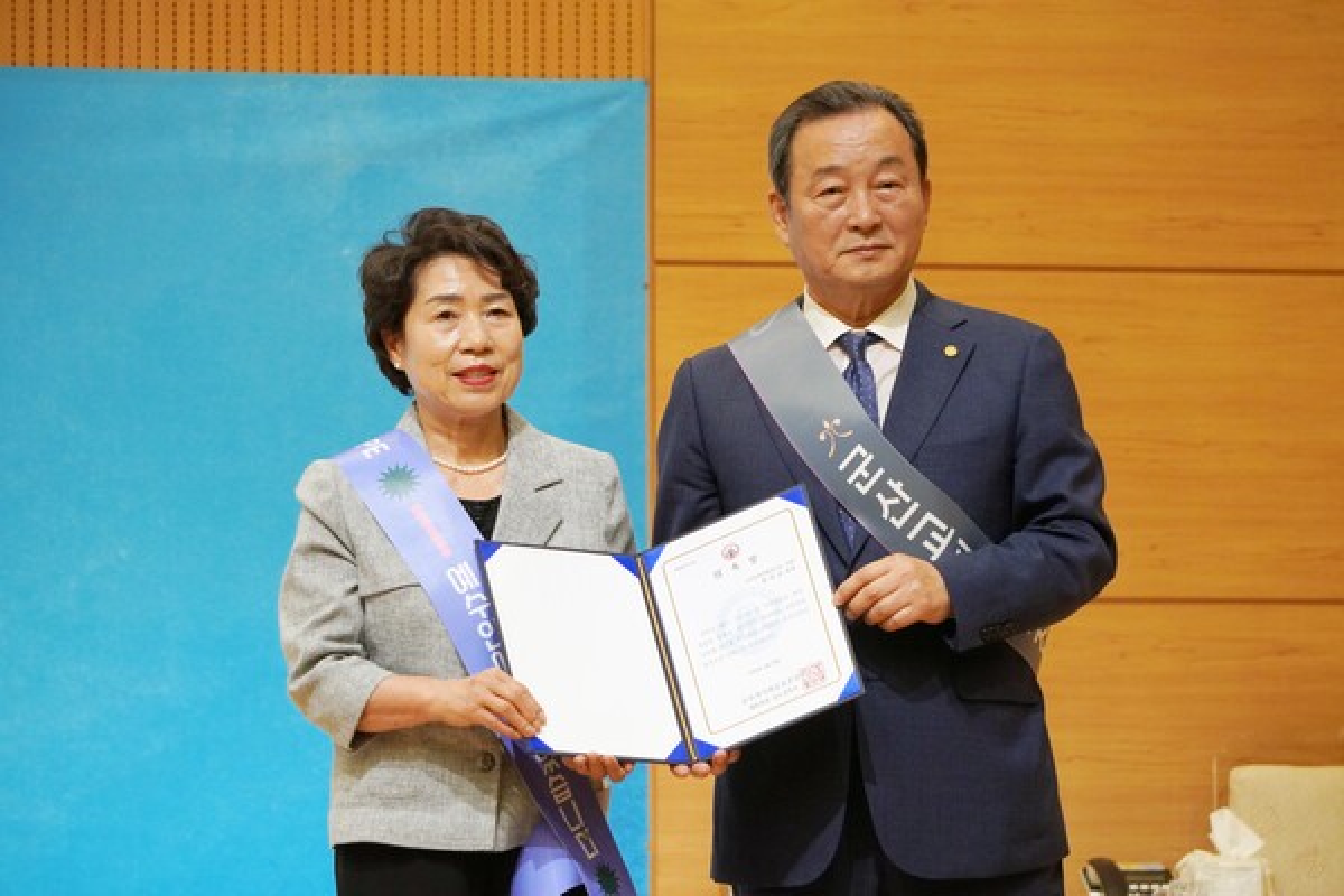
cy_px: 448
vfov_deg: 8.3
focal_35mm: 165
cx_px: 672
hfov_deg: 12.5
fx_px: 6160
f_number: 5.6
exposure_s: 1/200
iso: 1600
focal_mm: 110
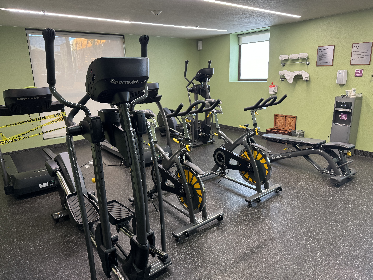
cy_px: 140
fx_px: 259
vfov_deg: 56.8
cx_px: 186
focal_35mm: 24
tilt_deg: -14.9
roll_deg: +1.5
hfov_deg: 71.6
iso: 250
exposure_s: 1/60
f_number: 1.78
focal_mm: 6.76
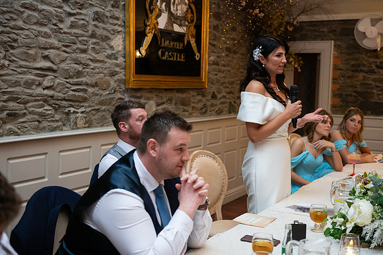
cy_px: 128
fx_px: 532
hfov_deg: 39.6
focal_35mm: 50
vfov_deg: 27.0
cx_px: 192
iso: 800
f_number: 3.5
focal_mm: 50
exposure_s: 1/160
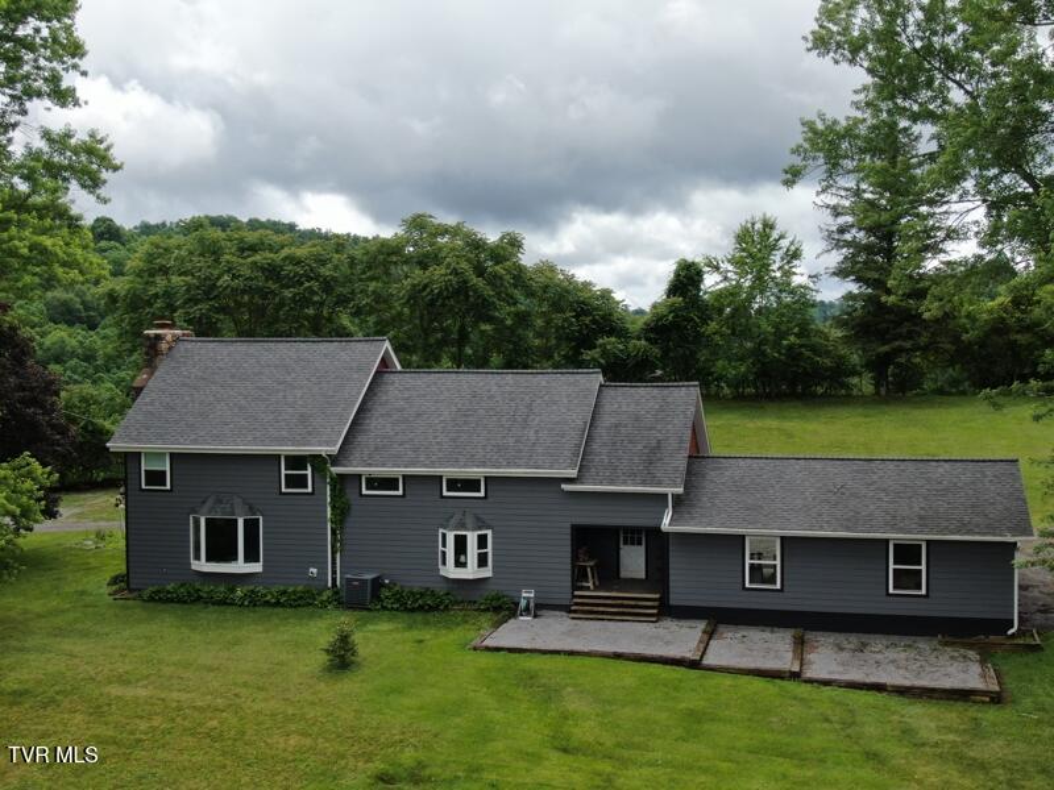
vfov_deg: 33.6
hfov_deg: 43.9
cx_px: 527
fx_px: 1309
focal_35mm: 43
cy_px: 395
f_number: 3.6
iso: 100
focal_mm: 7.55
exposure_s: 1/500
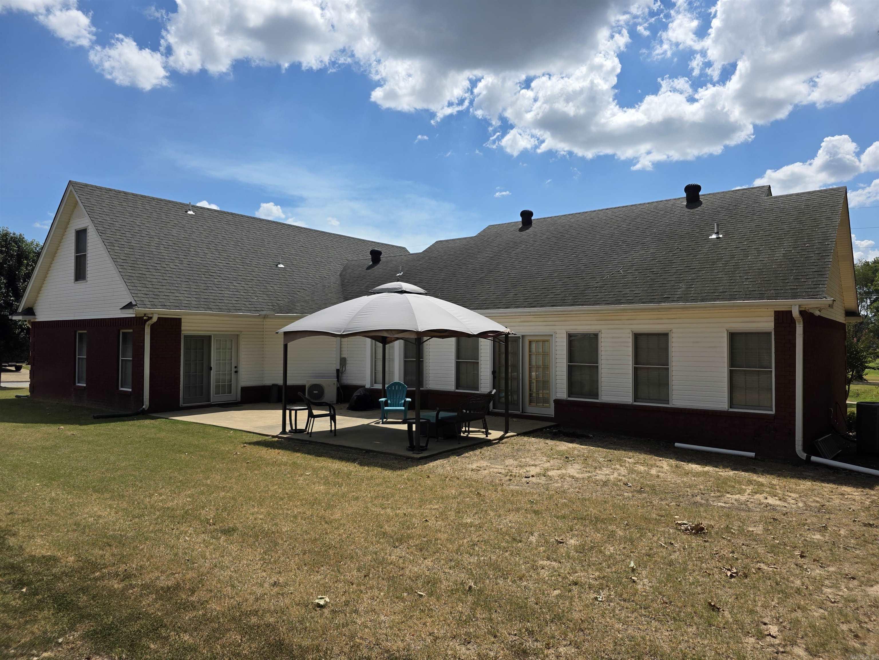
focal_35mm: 23
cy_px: 330
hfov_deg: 73.9
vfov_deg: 58.9
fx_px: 584
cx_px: 440
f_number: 1.7
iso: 64
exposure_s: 1/7944
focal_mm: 6.3
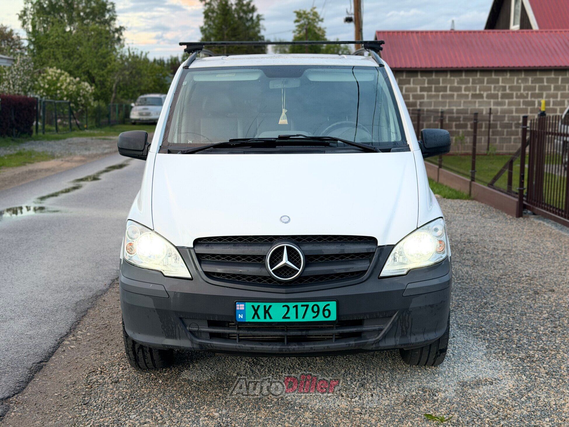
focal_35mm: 48
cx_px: 284
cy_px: 214
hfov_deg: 39.7
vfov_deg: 30.3
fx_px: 789
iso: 80
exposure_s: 1/156
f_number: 1.78
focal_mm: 6.76
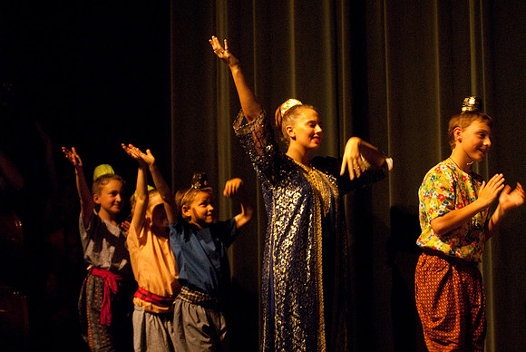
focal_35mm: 120
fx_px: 1755
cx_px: 263
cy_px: 176
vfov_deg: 11.4
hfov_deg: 17.0
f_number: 2.8
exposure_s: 1/50
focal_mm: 80
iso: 1000
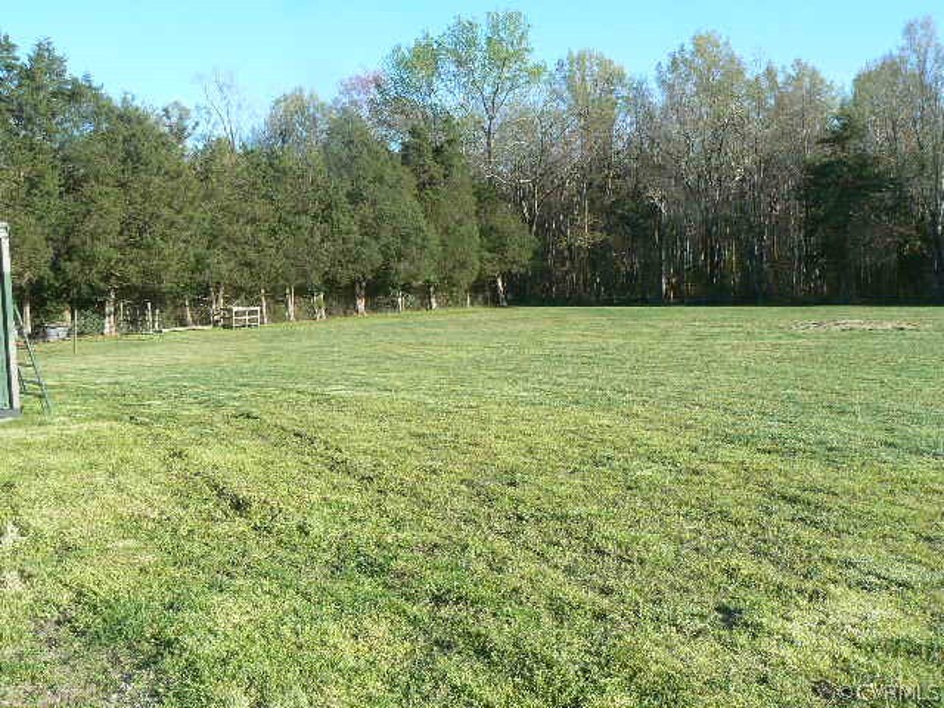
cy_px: 354
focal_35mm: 36
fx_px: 982
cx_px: 472
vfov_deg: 39.7
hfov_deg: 51.4
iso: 80
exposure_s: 1/160
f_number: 5.6
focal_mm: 6
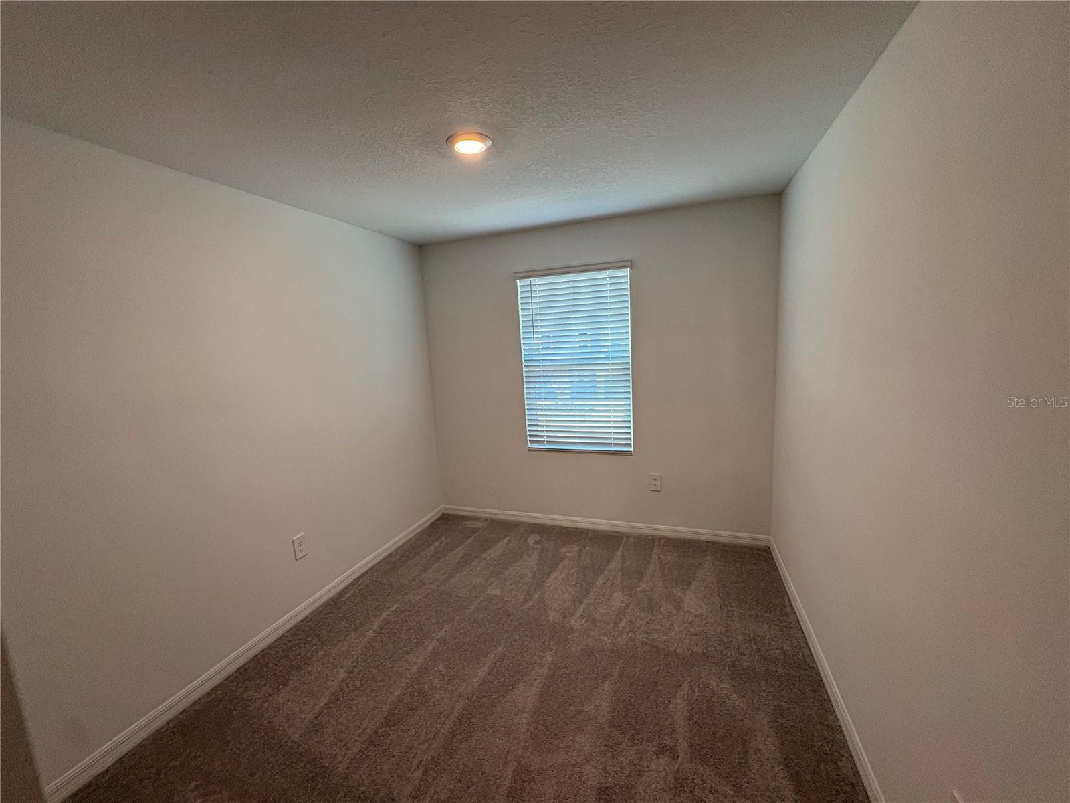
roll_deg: +3.9
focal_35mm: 14
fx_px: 433
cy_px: 402
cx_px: 535
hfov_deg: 102.1
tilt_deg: -8.1
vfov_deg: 85.7
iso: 125
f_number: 2.2
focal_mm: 2.22
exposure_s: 1/120
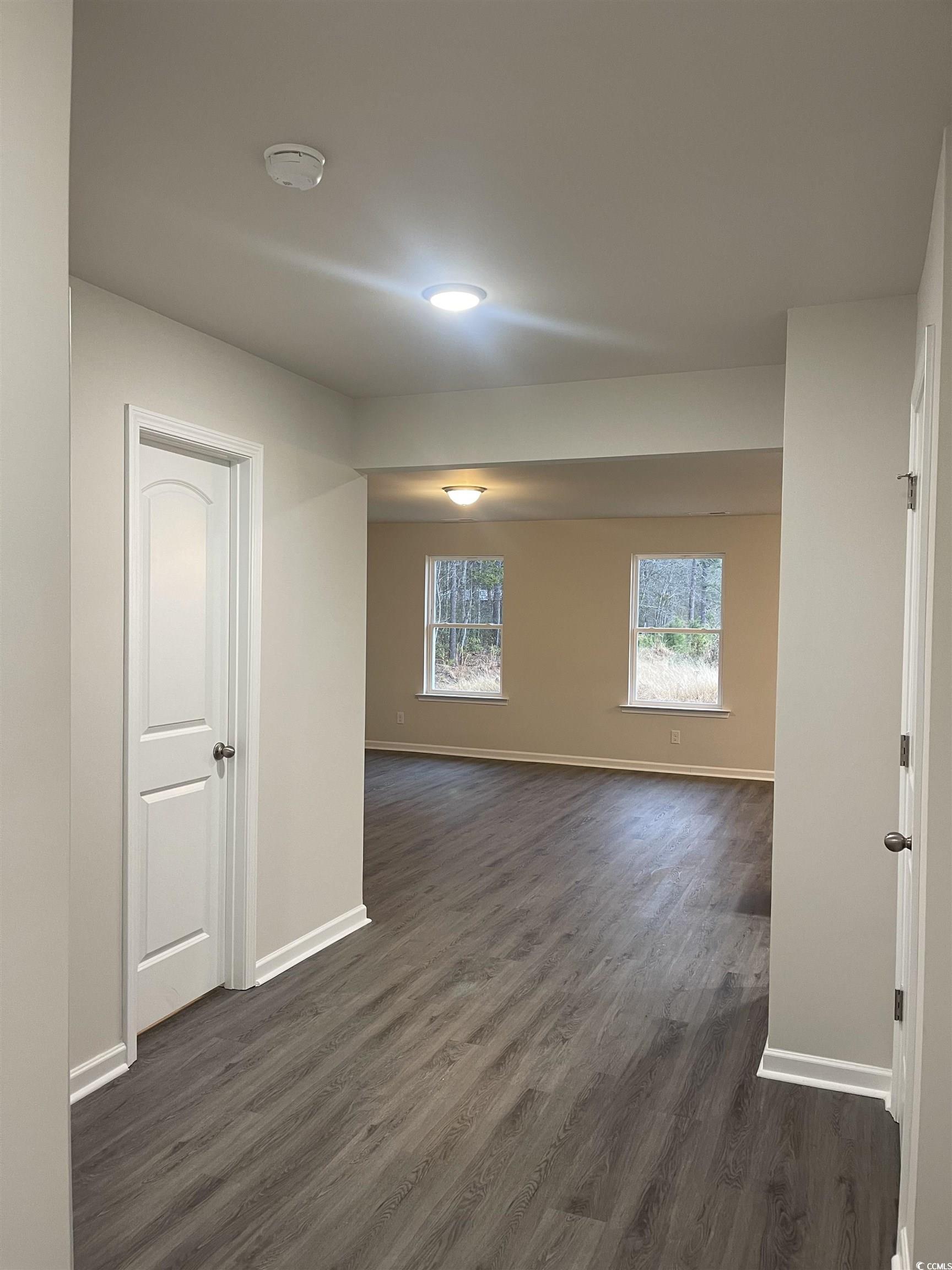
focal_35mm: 25
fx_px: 917
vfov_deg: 69.4
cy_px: 635
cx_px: 476
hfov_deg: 54.9
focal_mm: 5.1
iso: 125
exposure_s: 1/60
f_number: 1.6
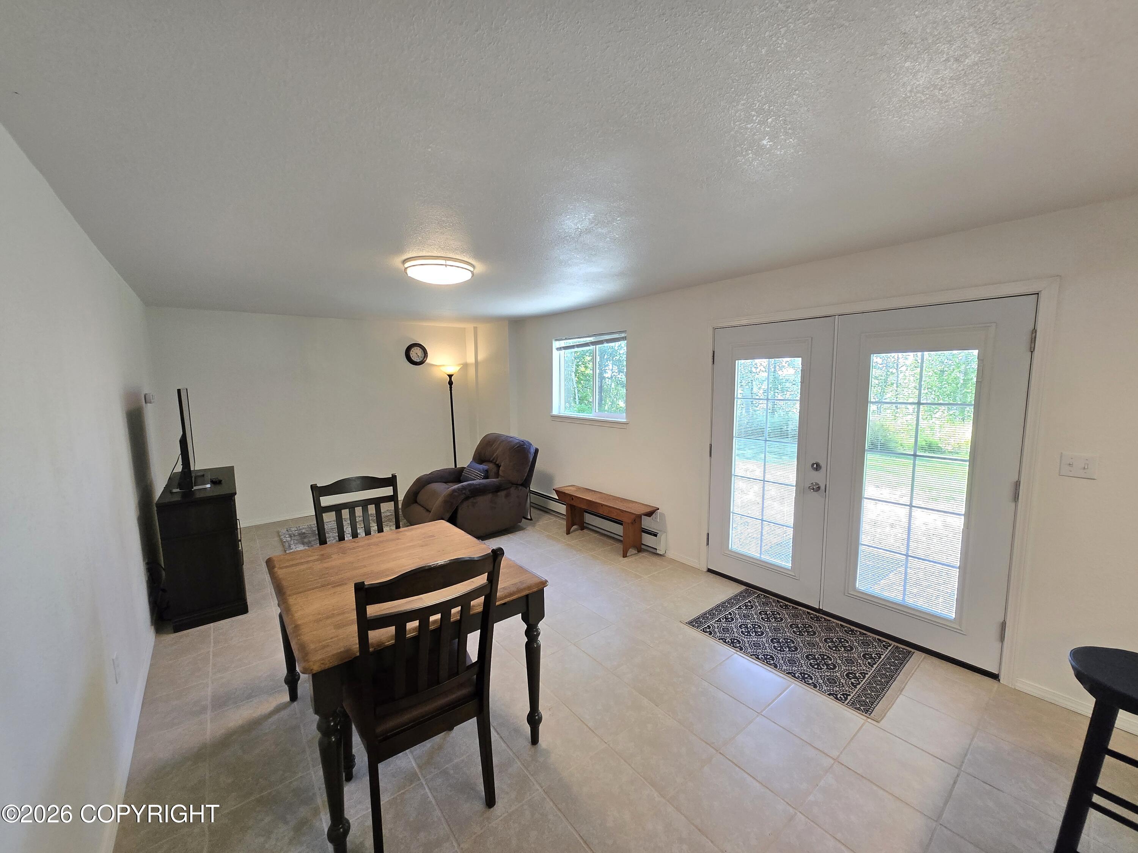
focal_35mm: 13
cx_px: 569
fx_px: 427
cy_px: 426
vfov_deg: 89.9
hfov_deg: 106.2
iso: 125
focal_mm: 1.7
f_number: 2.2
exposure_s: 1/60.2
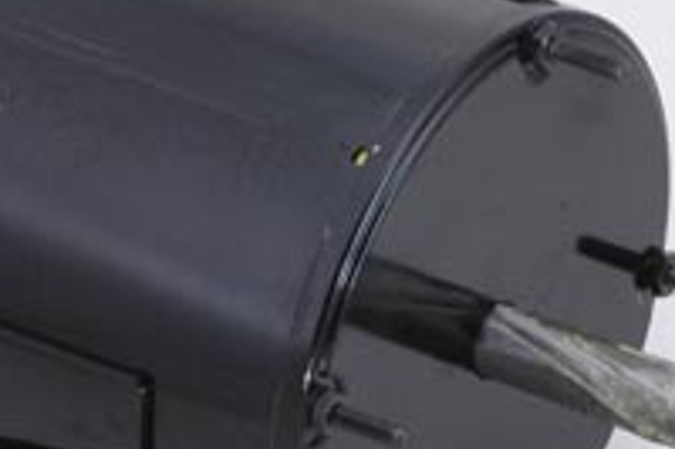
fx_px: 8833
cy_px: 248
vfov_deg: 2.9
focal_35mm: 471
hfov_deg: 4.4
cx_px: 304
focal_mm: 105
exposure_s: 1/125
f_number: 22
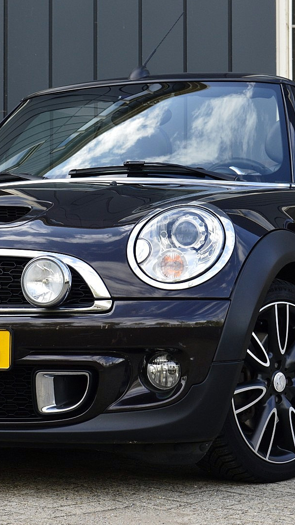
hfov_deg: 12.7
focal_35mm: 95
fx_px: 1321
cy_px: 262
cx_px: 102
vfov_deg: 22.5
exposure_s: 1/200
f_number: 10
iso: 400
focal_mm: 40
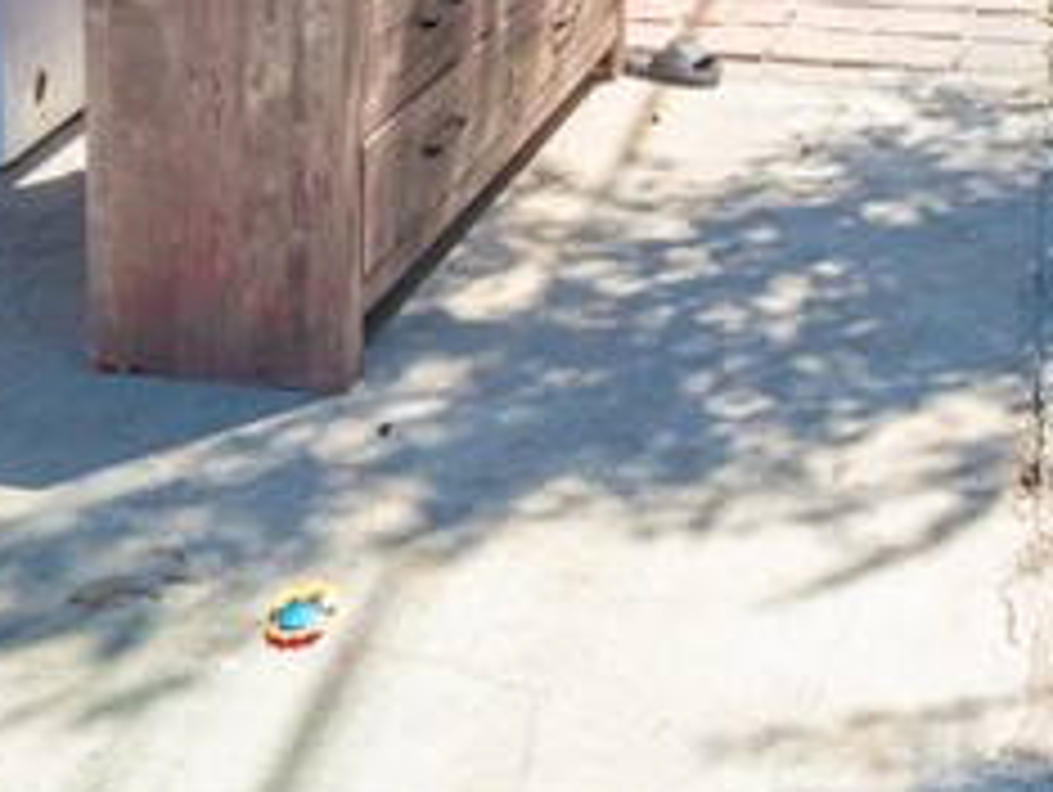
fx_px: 1918
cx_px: 1084
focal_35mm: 63
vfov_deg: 19.2
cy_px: -526
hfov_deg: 28.5
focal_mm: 10
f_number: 7.1
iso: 100
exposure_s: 1/250
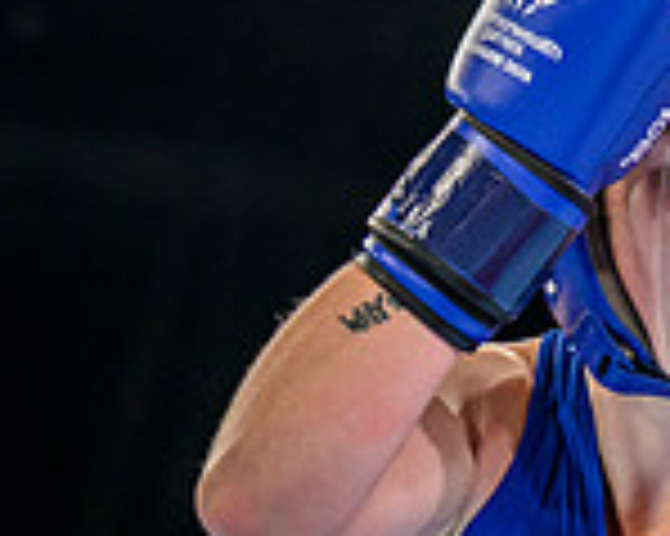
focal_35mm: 392
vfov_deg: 3.9
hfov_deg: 4.9
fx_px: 7768
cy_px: 141
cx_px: 841
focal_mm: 75
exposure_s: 1/1600
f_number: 3.2
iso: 2000
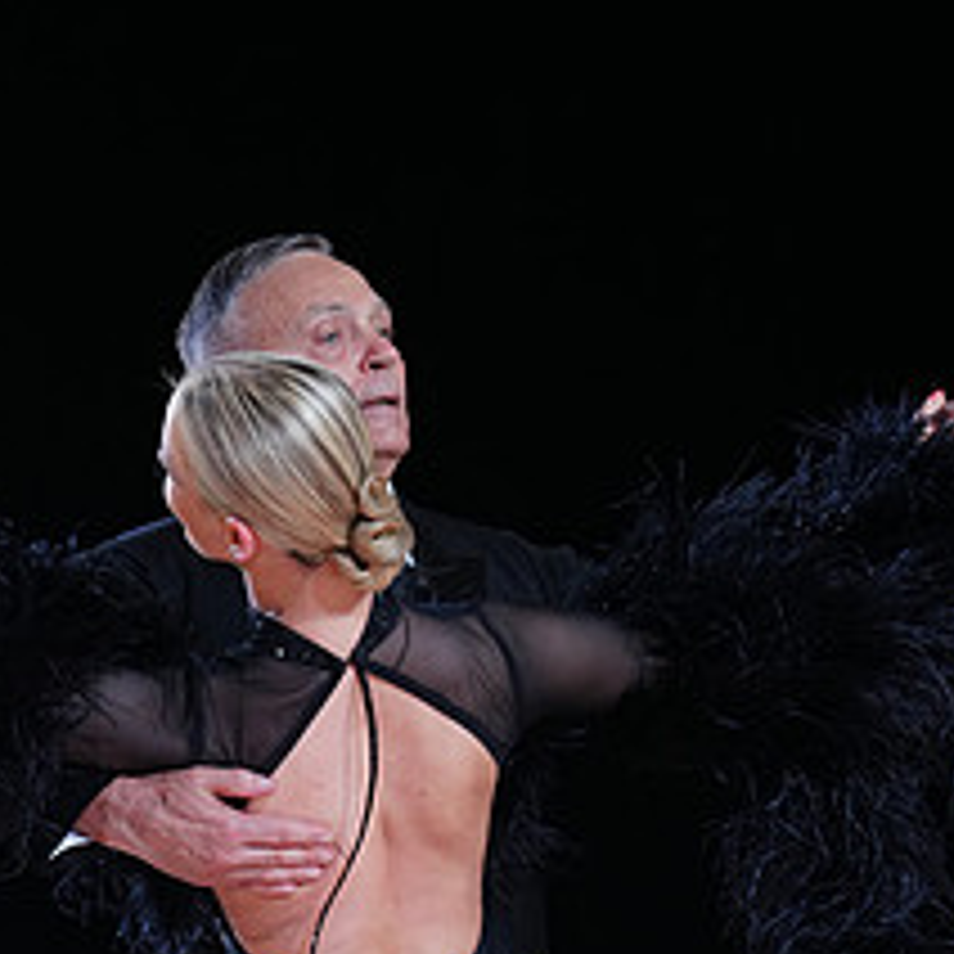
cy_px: 1206
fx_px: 12534
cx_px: 520
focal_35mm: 402
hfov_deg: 4.4
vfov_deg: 4.3
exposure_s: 1/500
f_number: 2.8
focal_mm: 173
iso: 800
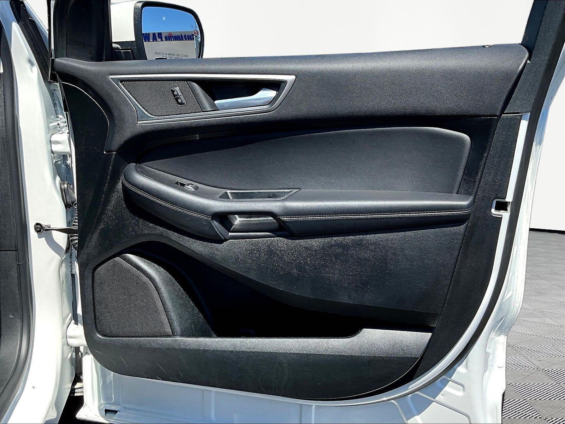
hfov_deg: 61.7
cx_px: 282
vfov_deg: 48.2
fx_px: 473
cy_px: 212
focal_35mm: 29
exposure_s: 1/606
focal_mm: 3
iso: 25
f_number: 1.8
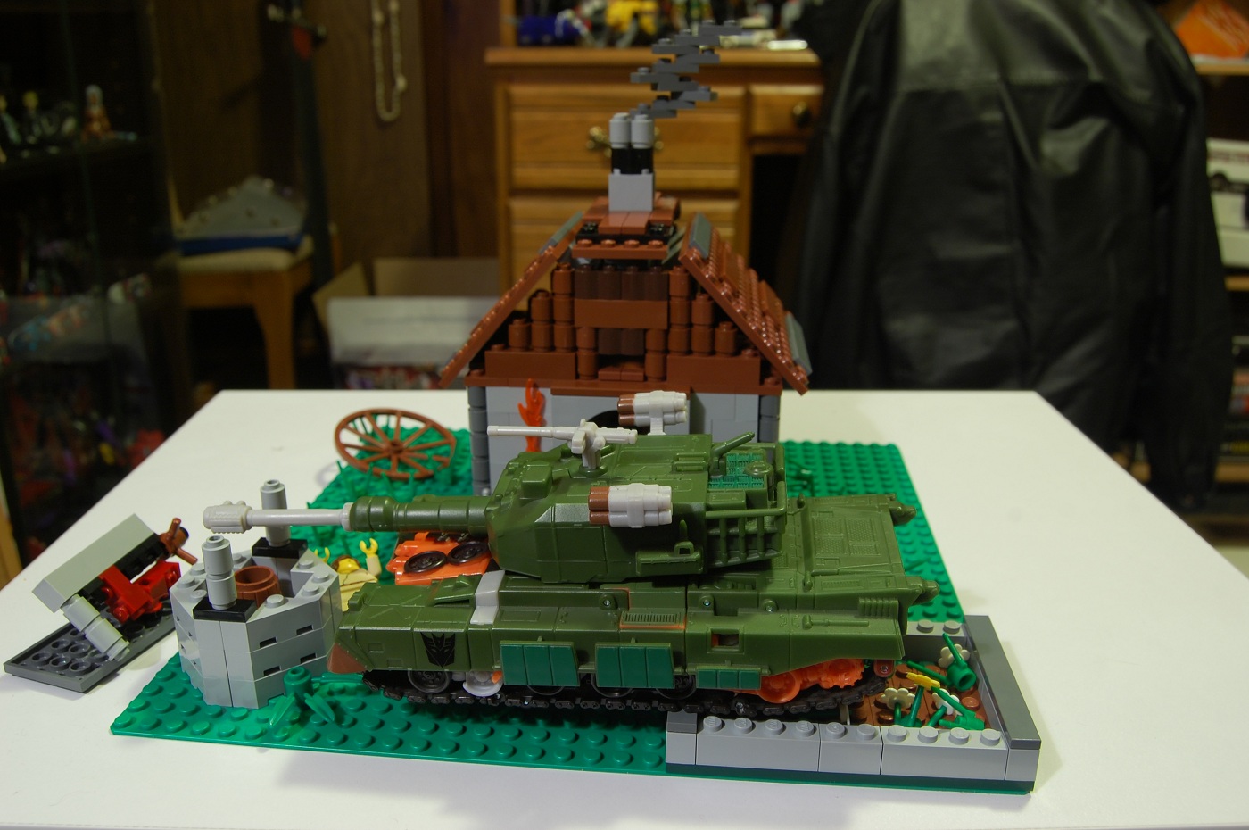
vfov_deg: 43.5
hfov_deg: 62.0
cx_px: 624
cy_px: 415
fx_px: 1040
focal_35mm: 30
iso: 200
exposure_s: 2
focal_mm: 20
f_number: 8
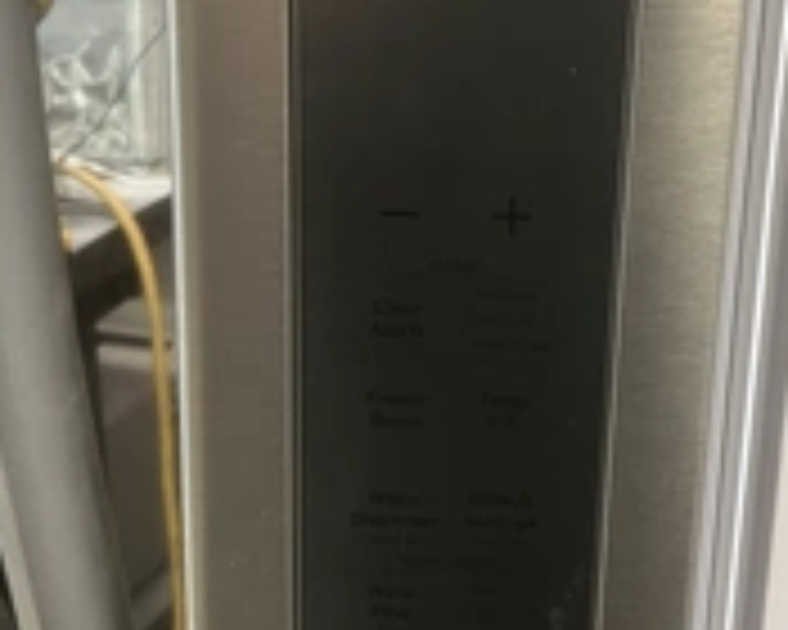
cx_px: 477
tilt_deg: -17.8
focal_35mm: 58
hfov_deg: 32.4
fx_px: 1353
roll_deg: -1.8
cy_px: 212
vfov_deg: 26.1
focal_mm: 5.1
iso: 250
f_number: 1.6
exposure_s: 1/60
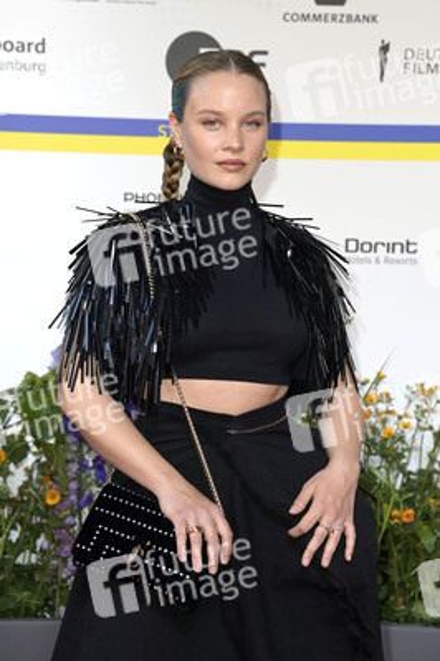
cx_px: 220
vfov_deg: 20.4
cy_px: 330
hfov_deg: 13.7
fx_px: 1836
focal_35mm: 100
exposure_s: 1/200
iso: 640
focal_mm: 100
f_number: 6.3
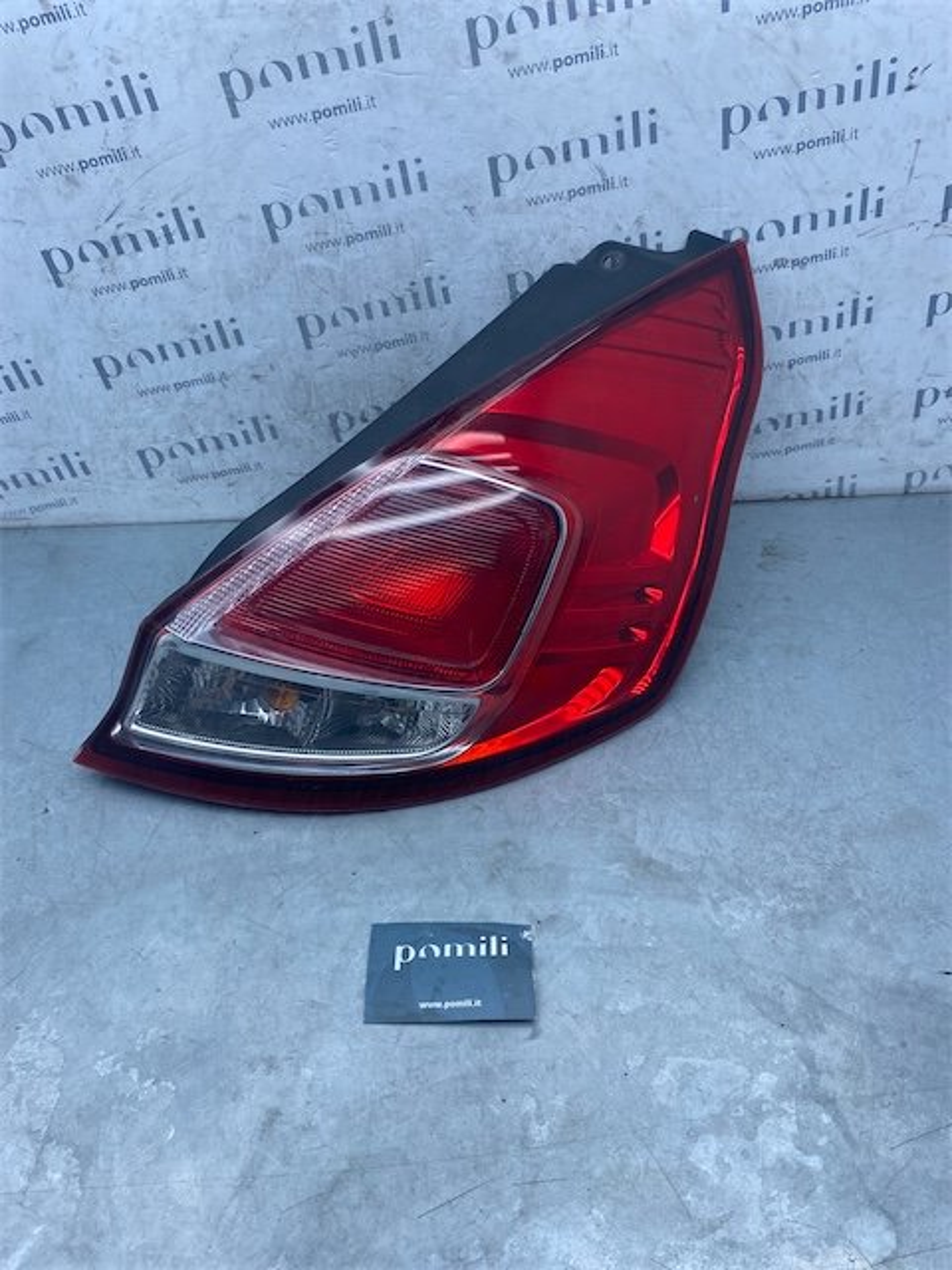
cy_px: 635
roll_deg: -0.4
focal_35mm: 26
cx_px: 476
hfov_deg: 53.1
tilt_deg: -43.4
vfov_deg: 67.3
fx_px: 953
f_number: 1.8
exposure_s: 1/793
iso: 32
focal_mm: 4.25
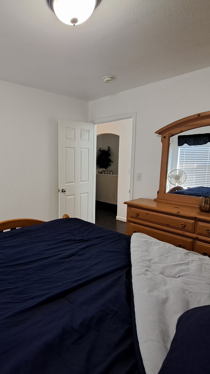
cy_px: 187
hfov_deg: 55.8
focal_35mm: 19
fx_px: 188
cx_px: 55
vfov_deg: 89.6
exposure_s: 1/40
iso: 100
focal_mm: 1.74
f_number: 2.2
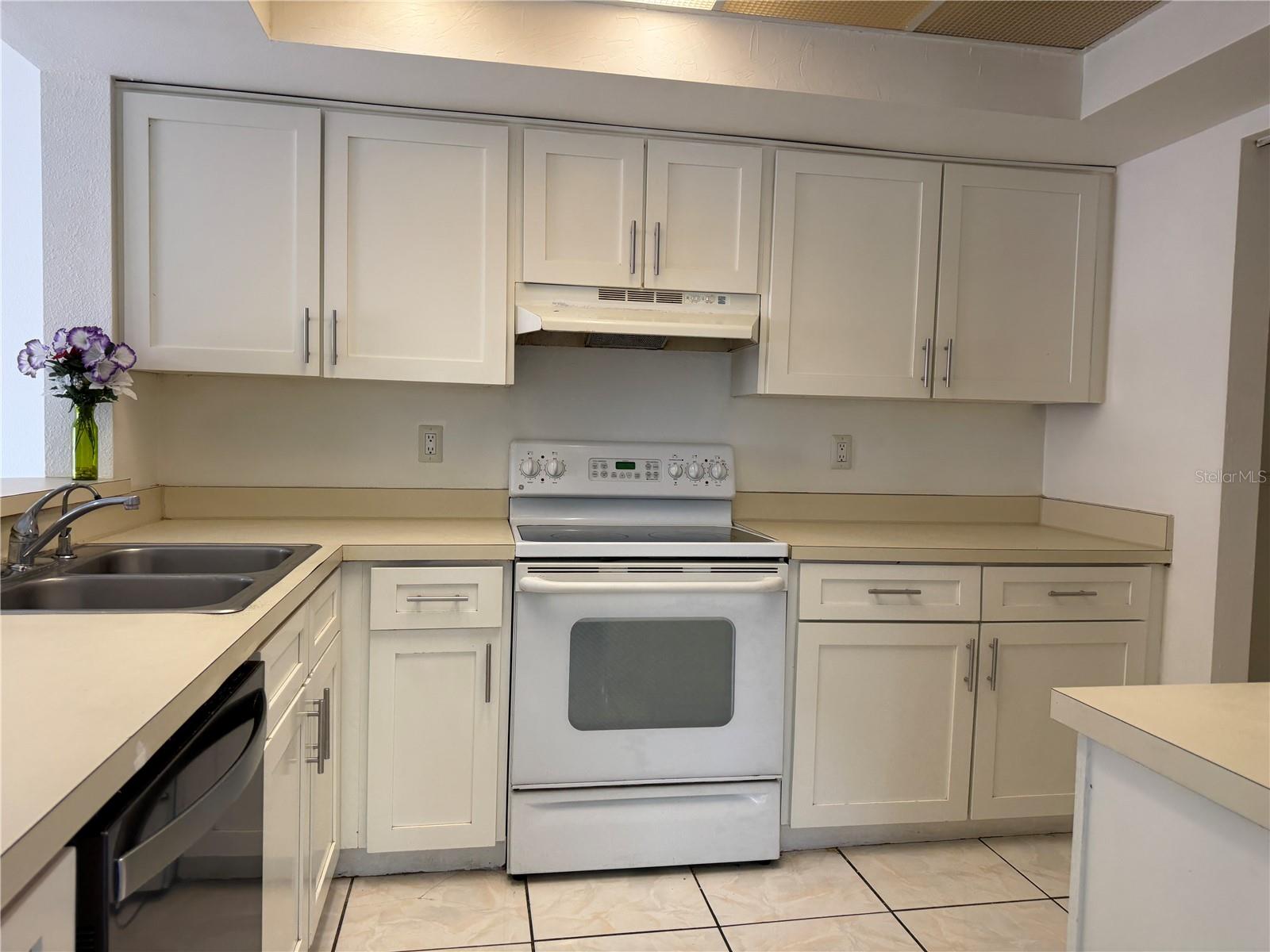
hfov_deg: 71.6
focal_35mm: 24
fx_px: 881
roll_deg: -1.1
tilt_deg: -1.8
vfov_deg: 56.8
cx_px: 635
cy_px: 476
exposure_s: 1/120
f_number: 1.78
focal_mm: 6.76
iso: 125
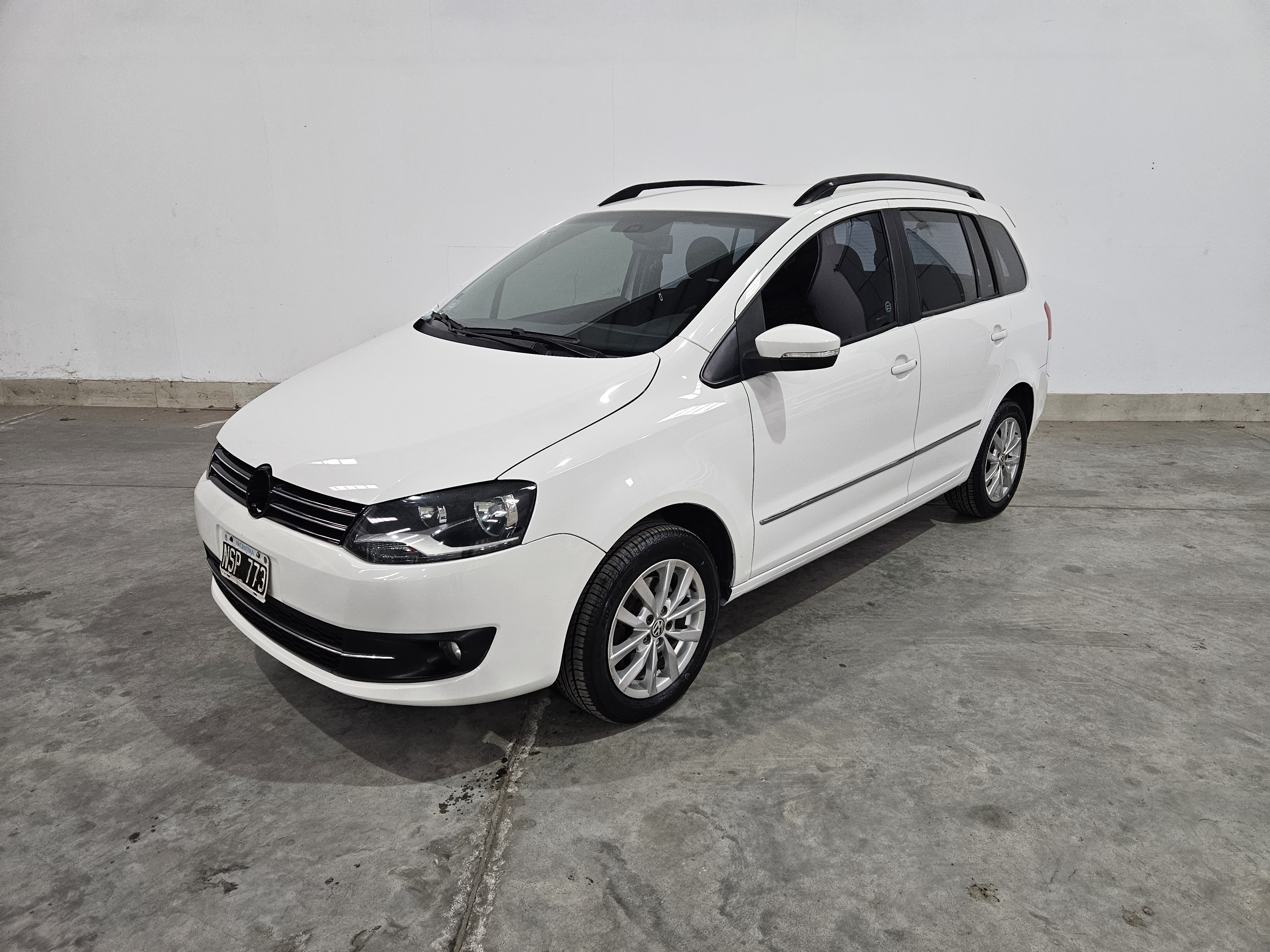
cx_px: 635
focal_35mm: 23
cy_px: 476
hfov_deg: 73.9
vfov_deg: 58.9
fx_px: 844
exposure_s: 1/100
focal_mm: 5.4
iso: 400
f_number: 1.8
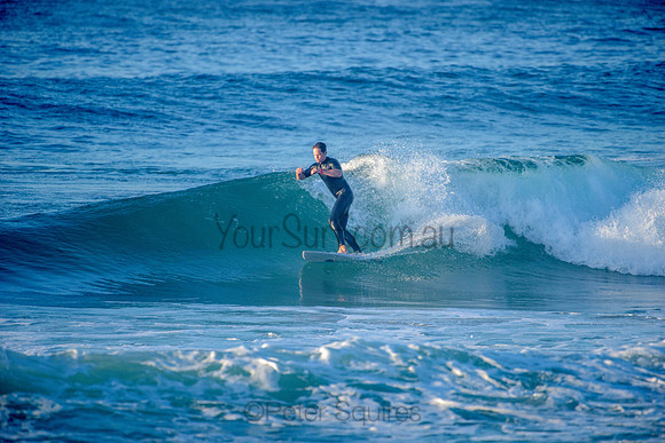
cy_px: 222
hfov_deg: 4.1
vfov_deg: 2.8
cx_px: 332
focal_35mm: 500
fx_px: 9238
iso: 560
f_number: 5.6
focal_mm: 500
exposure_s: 1/2000
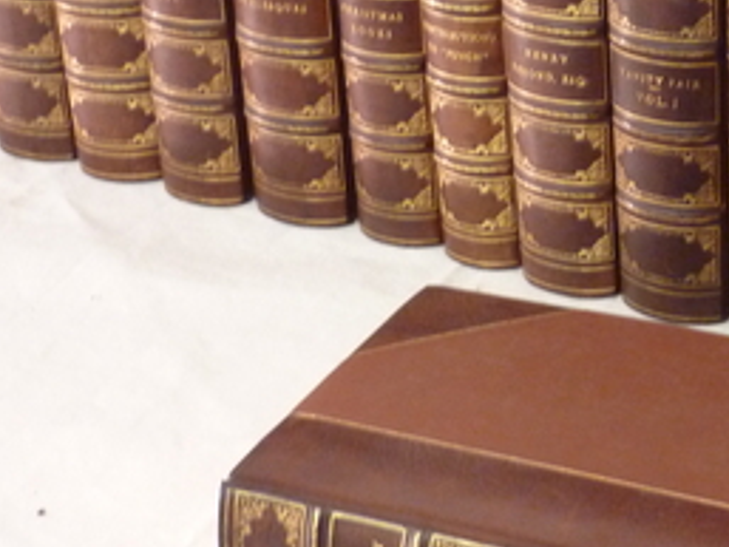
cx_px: 749
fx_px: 2360
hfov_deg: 17.1
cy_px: 230
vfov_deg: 13.2
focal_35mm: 112
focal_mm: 7.9
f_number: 3.8
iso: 400
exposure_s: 1/8
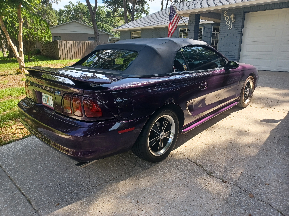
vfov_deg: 54.9
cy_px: 108
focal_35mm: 25
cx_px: 144
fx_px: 209
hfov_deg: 69.4
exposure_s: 1/128
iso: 32
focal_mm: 4.6
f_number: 1.8
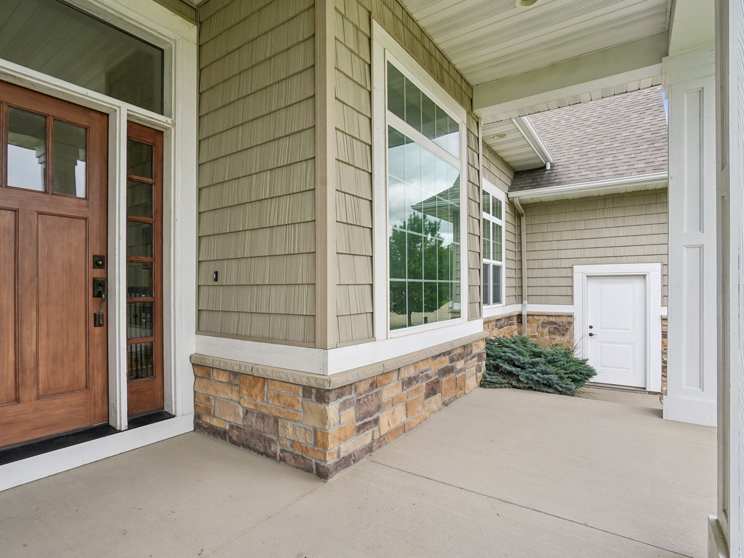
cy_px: 281
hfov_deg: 87.3
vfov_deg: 71.6
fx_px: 387
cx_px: 323
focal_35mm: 18
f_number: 9
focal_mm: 16
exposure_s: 1/320
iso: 800
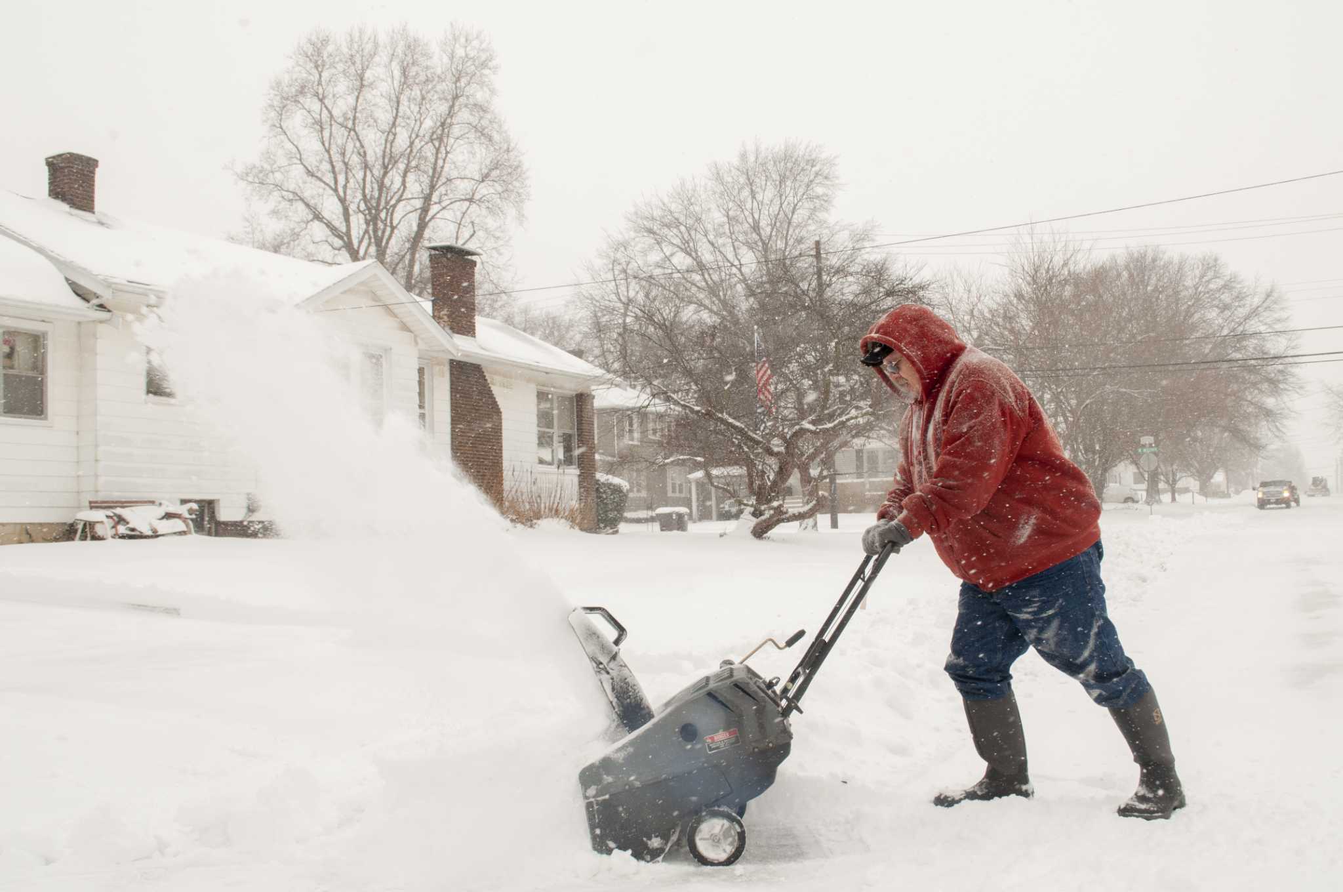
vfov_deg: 36.8
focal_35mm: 36
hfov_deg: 53.2
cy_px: 446
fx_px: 1341
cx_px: 672
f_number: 10
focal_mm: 24
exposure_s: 1/400
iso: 400
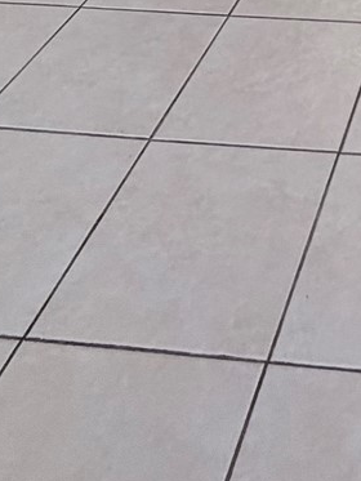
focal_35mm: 60
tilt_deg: -1.8
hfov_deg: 21.7
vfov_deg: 19.1
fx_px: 834
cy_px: -482
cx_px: 487
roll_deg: +0.4
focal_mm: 2.22
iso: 320
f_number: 2.2
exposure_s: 1/60
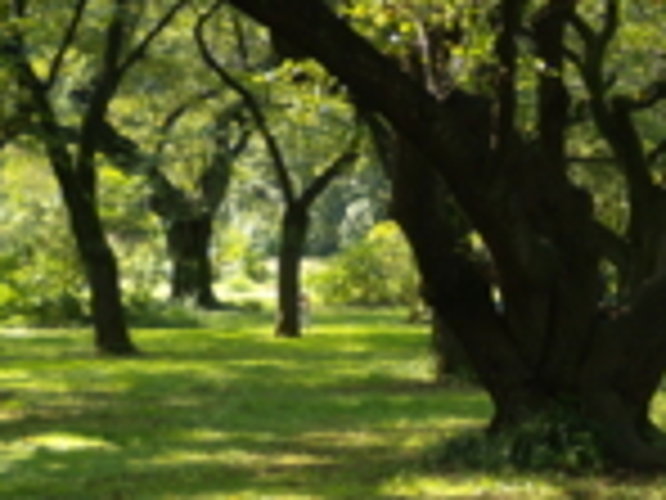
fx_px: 2597
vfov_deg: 11.0
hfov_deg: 14.0
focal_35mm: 135
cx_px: 860
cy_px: 284
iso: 80
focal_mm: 8.8
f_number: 3.8
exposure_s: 1/60
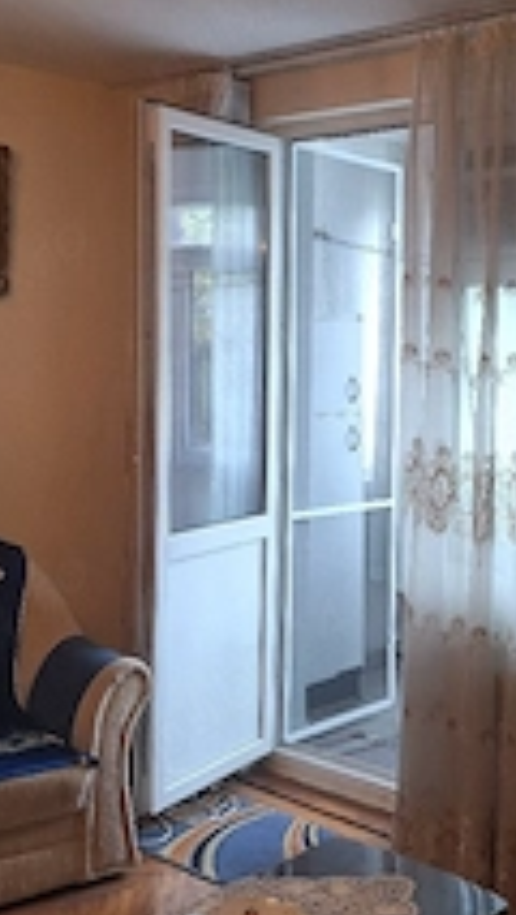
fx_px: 1142
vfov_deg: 43.5
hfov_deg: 25.2
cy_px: 374
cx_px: 370
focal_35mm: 47
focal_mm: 5.54
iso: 100
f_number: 1.8
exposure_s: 1/50
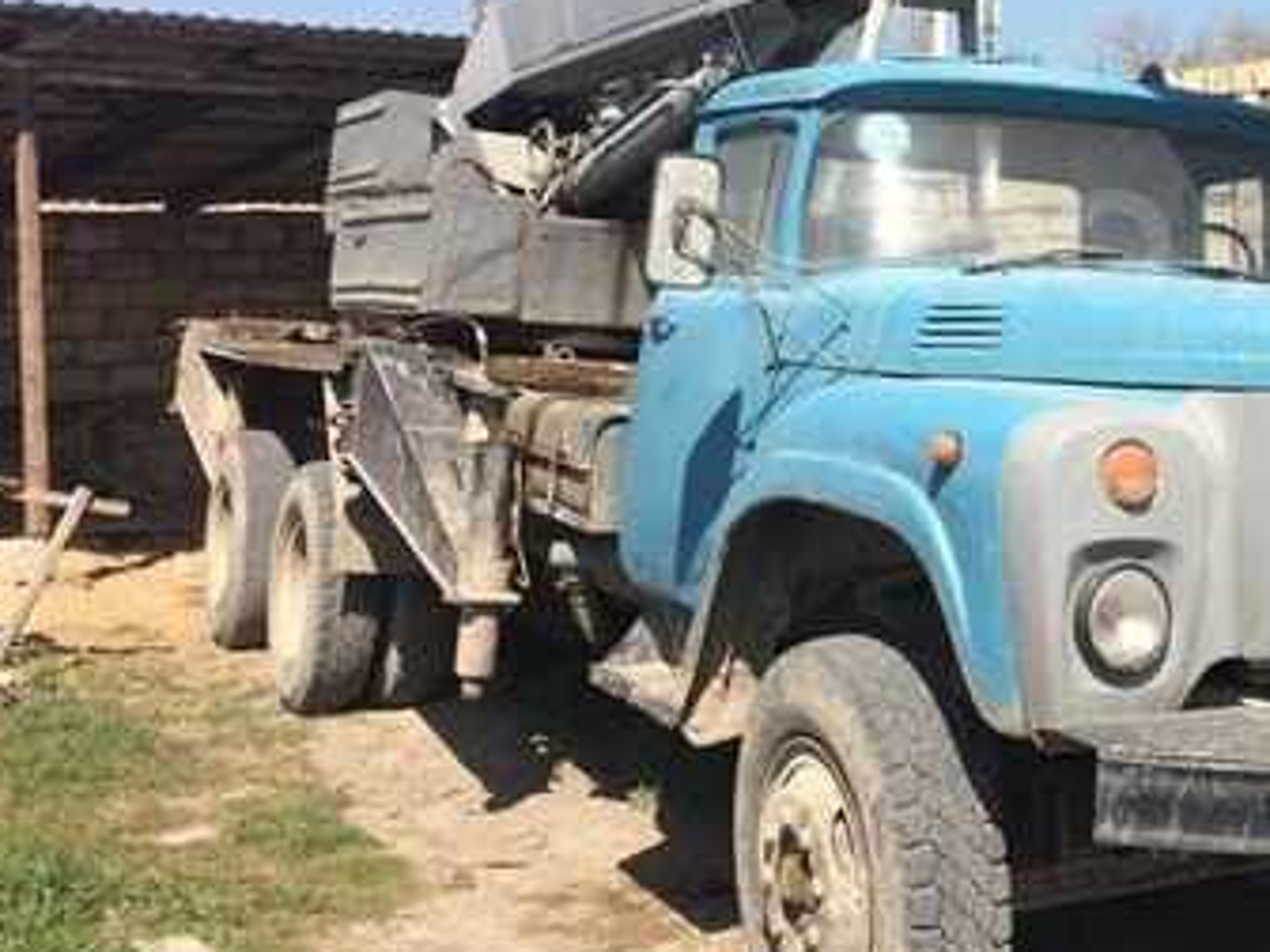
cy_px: 247
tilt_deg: +0.1
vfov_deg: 25.4
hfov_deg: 32.7
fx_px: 2091
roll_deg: +1.9
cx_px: 1039
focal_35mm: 57
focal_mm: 4.15
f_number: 2.2
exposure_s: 1/2283
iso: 32
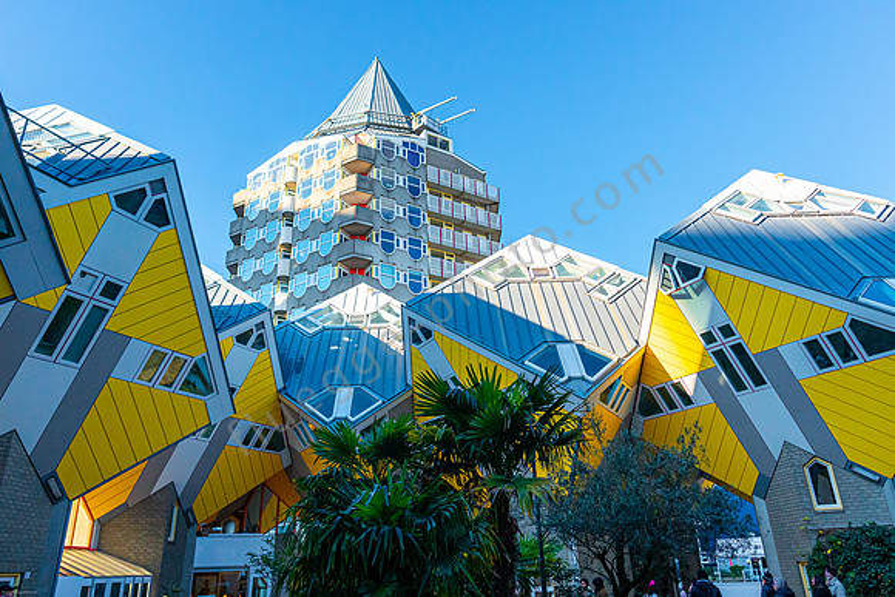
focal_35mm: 24
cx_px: 448
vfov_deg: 53.2
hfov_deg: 73.7
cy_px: 298
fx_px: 597
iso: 1250
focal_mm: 16
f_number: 3.5
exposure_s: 1/4000
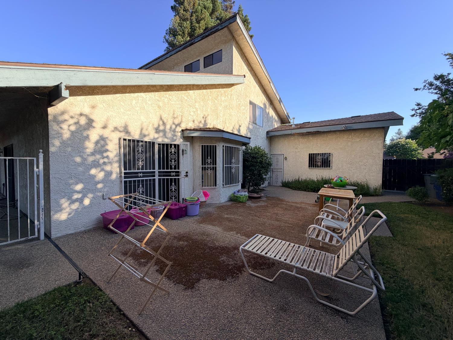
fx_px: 183
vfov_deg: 85.7
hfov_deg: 102.1
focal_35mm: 14
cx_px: 226
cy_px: 170
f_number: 2.2
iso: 40
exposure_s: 1/638
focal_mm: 2.22
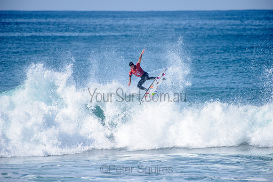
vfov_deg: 2.8
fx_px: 3792
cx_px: 136
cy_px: 91
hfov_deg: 4.1
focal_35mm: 500
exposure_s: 1/2000
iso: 160
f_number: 5.6
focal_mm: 500
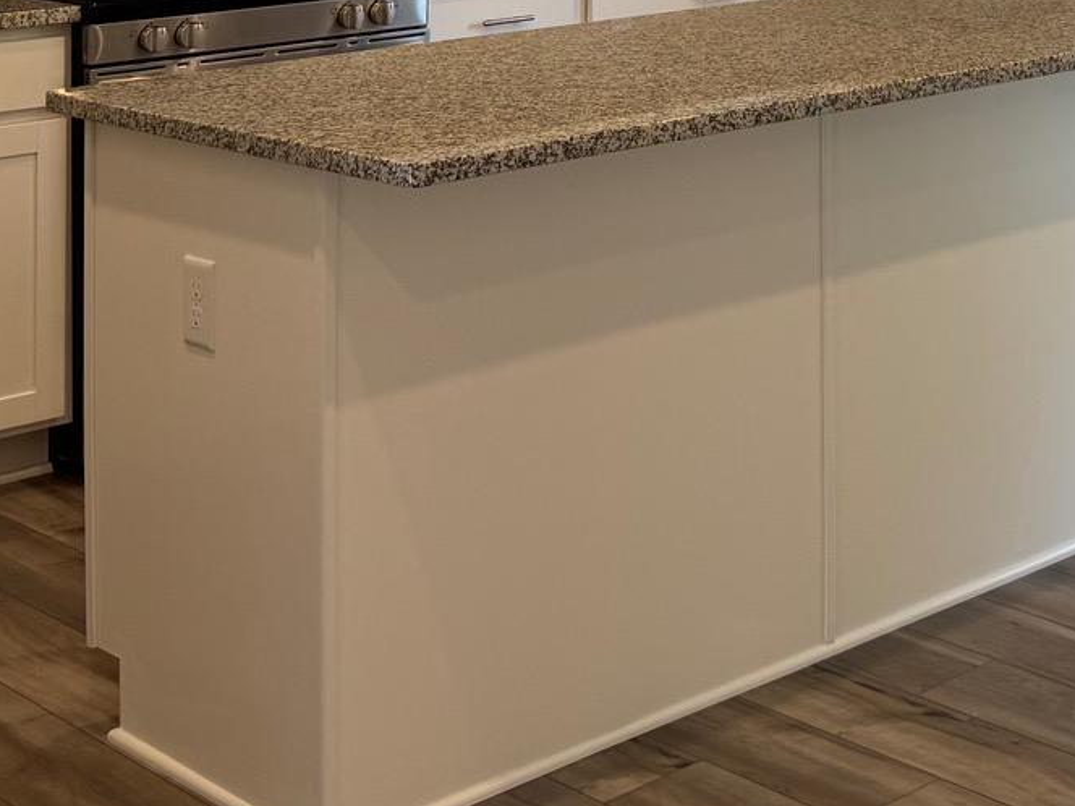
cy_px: -293
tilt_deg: -1.1
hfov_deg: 25.6
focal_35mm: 74
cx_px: 954
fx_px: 2298
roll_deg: +0.3
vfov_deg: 18.3
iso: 80
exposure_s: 1/120
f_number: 1.78
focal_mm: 6.76
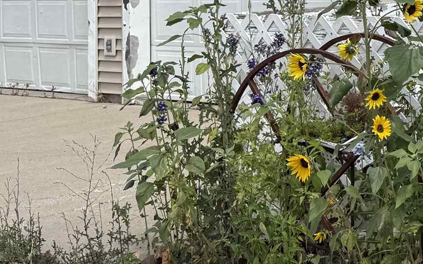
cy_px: -99
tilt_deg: +3.4
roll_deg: +1.5
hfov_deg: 20.6
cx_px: 624
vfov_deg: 14.3
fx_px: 1003
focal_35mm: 87
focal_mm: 6.76
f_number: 1.78
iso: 80
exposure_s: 1/3759
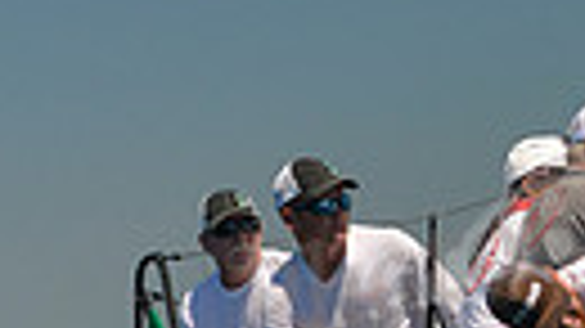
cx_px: 1107
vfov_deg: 3.7
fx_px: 5055
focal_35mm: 326
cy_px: 407
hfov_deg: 6.5
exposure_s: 1/1250
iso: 280
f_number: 5.6
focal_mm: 70
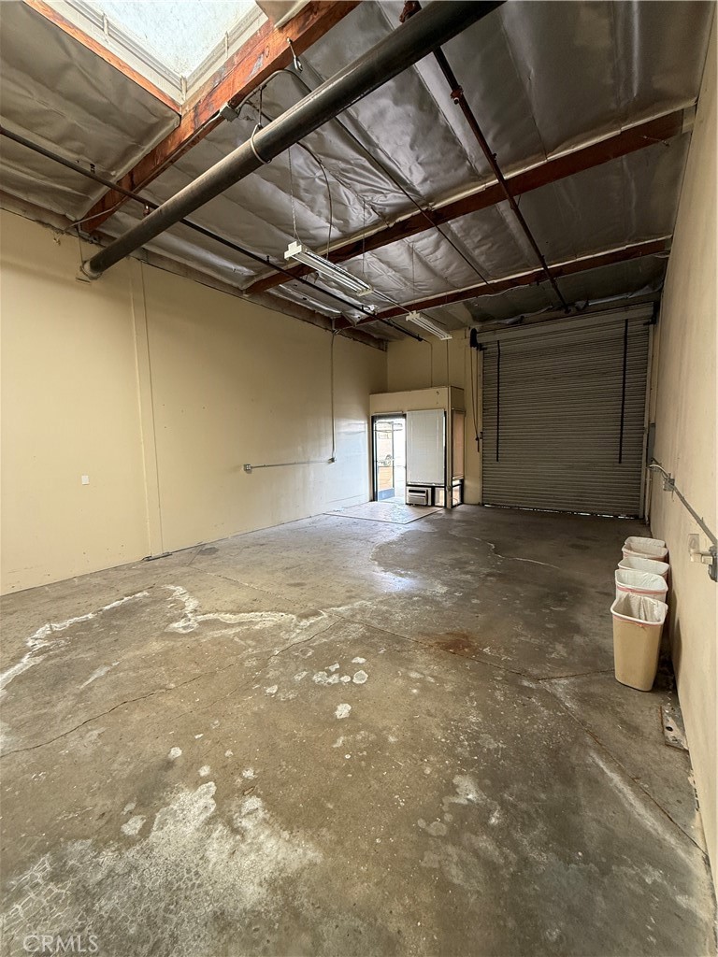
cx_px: 359
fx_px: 387
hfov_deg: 85.7
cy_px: 478
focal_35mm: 14
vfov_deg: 102.1
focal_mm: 2.22
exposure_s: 1/99
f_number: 2.2
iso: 160
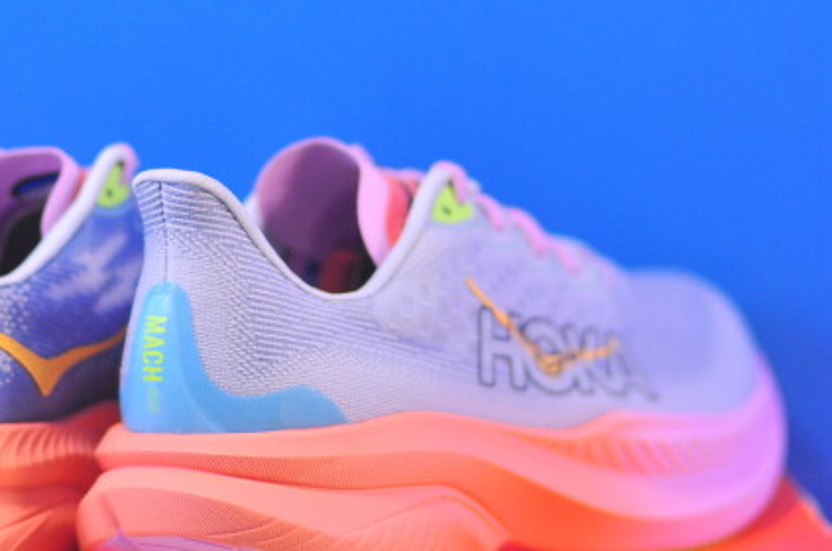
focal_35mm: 142
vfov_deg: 9.6
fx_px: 3274
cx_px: 234
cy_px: 176
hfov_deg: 14.4
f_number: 2.2
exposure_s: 1/320
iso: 250
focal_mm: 50
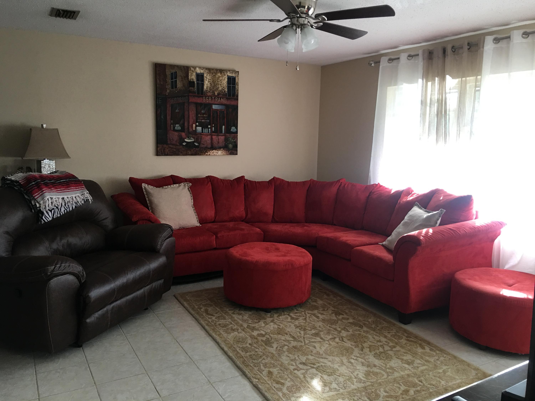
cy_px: 200
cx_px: 268
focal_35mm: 29
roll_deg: -1.2
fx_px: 448
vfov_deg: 48.2
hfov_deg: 61.7
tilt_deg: -7.0
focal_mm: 4.15
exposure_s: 1/30
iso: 40
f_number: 2.2
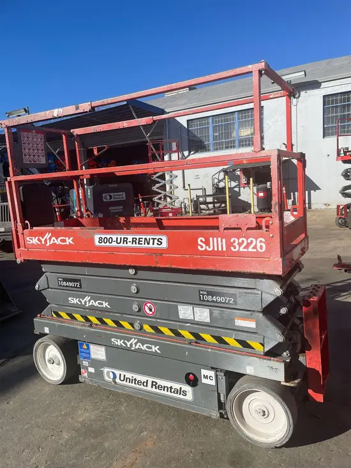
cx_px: 176
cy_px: 234
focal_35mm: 26
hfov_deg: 53.1
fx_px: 351
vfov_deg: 67.3
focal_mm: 4.2
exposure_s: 1/4651
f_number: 1.6
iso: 32
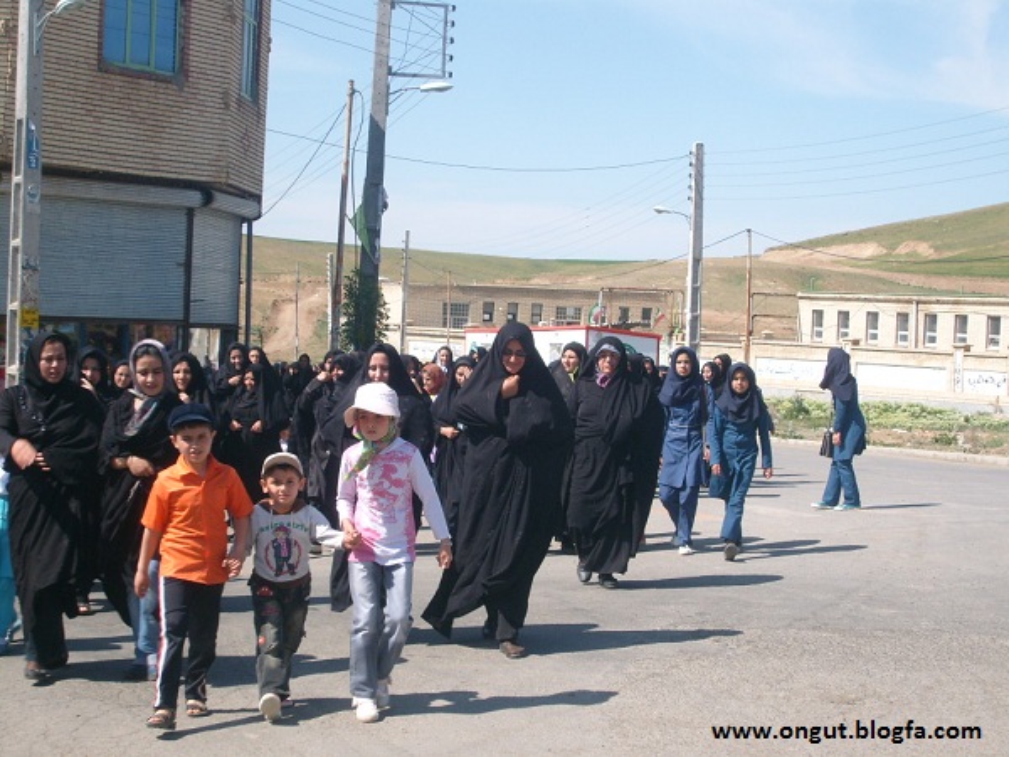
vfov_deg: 24.0
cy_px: 378
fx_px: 1778
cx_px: 504
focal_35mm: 61
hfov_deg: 31.7
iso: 80
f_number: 9.1
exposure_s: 1/125
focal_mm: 10.3
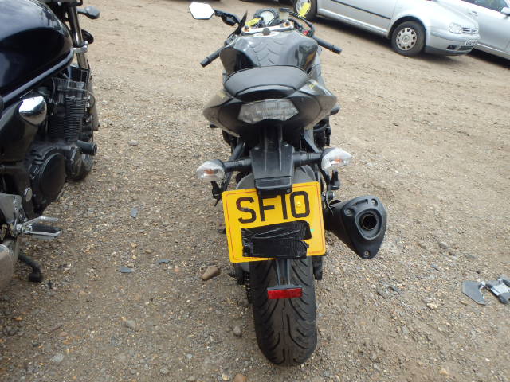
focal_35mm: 28
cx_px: 255
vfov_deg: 49.7
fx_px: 413
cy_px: 191
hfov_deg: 63.4
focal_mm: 5
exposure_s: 1/250
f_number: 3.9
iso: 125
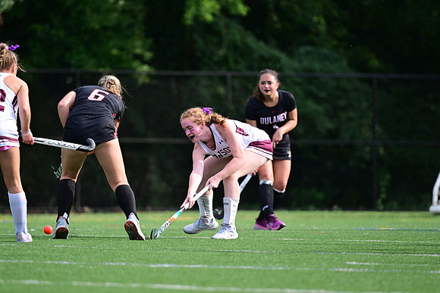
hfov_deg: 4.1
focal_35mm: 500
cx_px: 220
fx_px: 6112
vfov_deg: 2.8
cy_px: 146
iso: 900
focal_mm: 500
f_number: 5.6
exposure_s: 1/1600
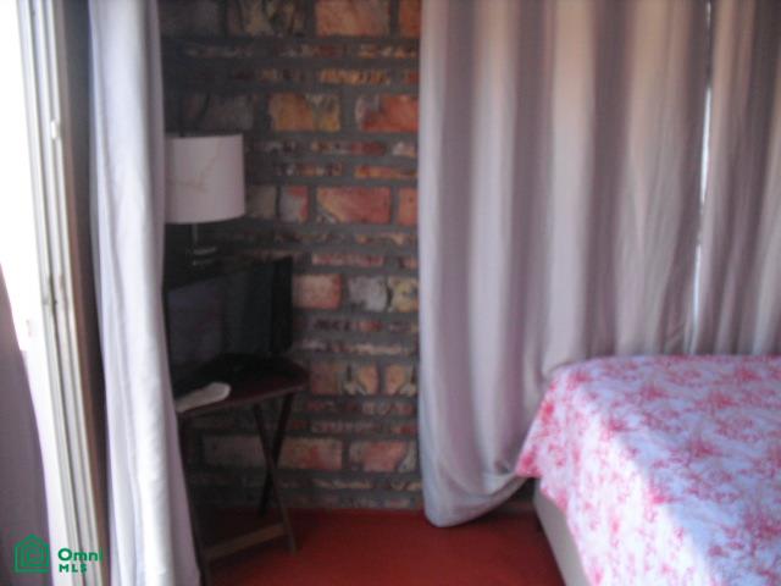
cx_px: 390
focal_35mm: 36
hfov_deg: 51.4
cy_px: 293
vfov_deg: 39.7
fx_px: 812
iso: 400
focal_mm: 6.3
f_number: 3.1
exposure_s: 1/100
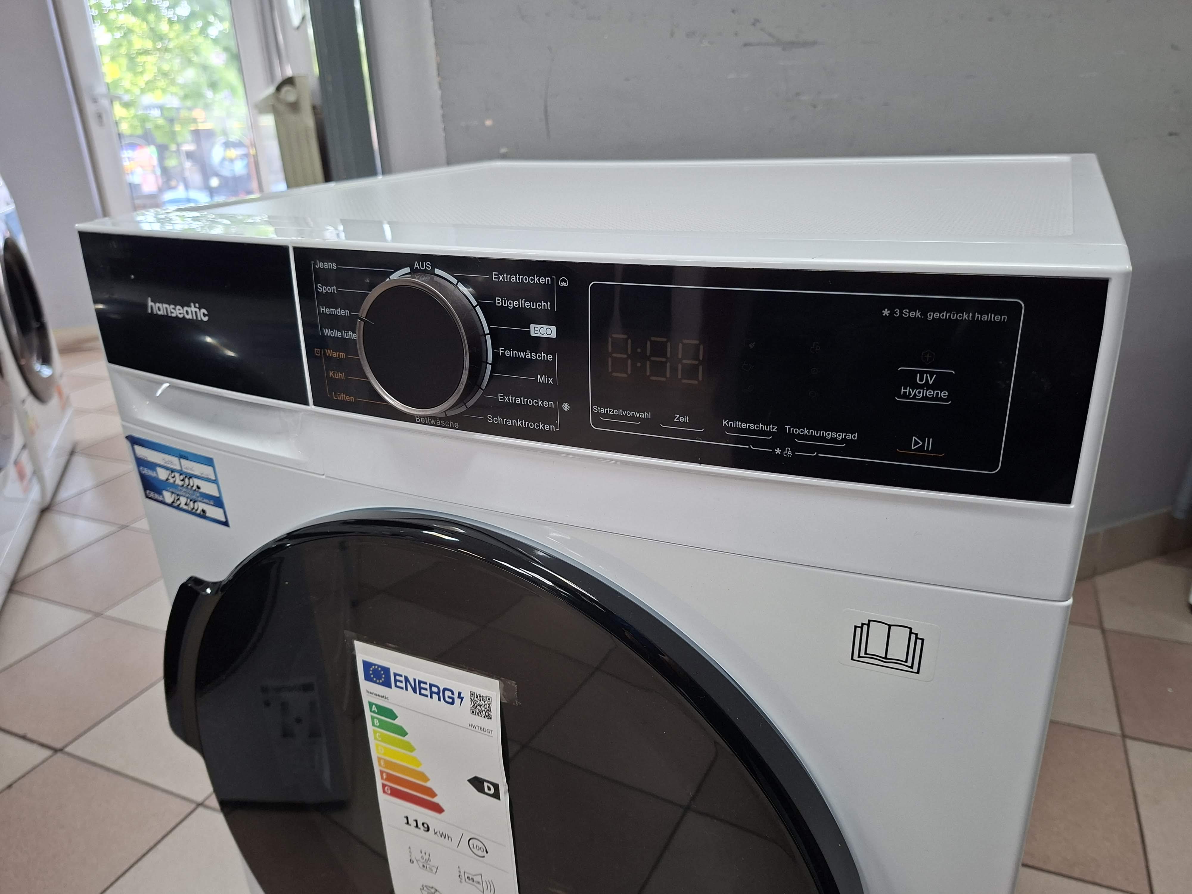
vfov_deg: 58.9
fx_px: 792
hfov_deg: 73.9
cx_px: 596
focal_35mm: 23
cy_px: 447
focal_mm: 5.54
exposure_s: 1/50
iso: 160
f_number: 1.8
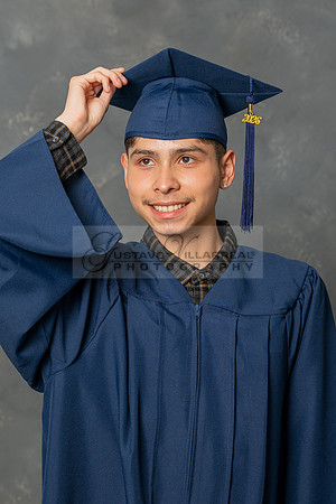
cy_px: 253
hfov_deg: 11.4
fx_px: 1680
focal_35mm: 120
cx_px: 167
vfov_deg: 17.1
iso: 200
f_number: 4.5
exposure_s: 1/200
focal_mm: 70
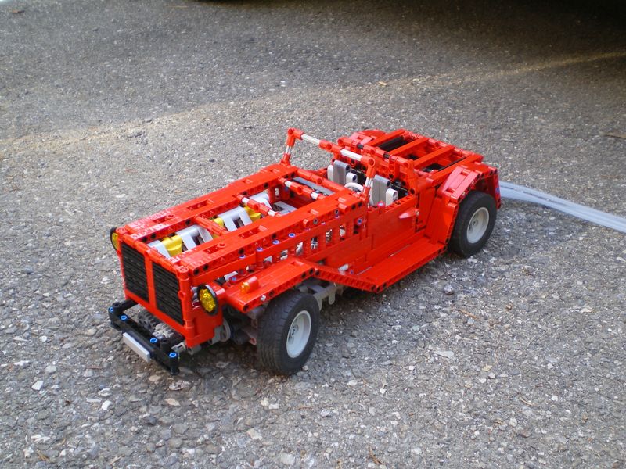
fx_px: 687
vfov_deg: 37.7
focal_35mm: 38
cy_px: 234
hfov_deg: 49.0
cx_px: 313
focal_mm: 6.3
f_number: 3.1
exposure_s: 1/30
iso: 64
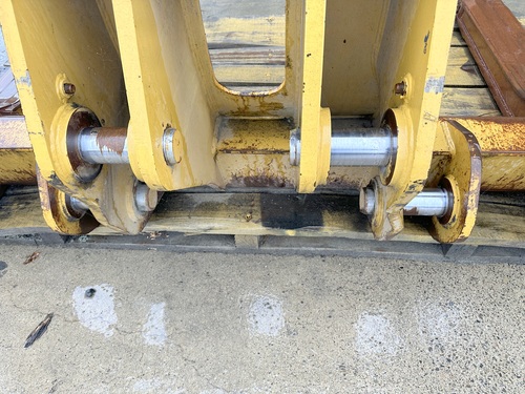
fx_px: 364
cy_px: 197
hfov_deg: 71.6
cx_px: 262
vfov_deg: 56.8
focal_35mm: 24
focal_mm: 6.86
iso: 125
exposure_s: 1/121
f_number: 1.78
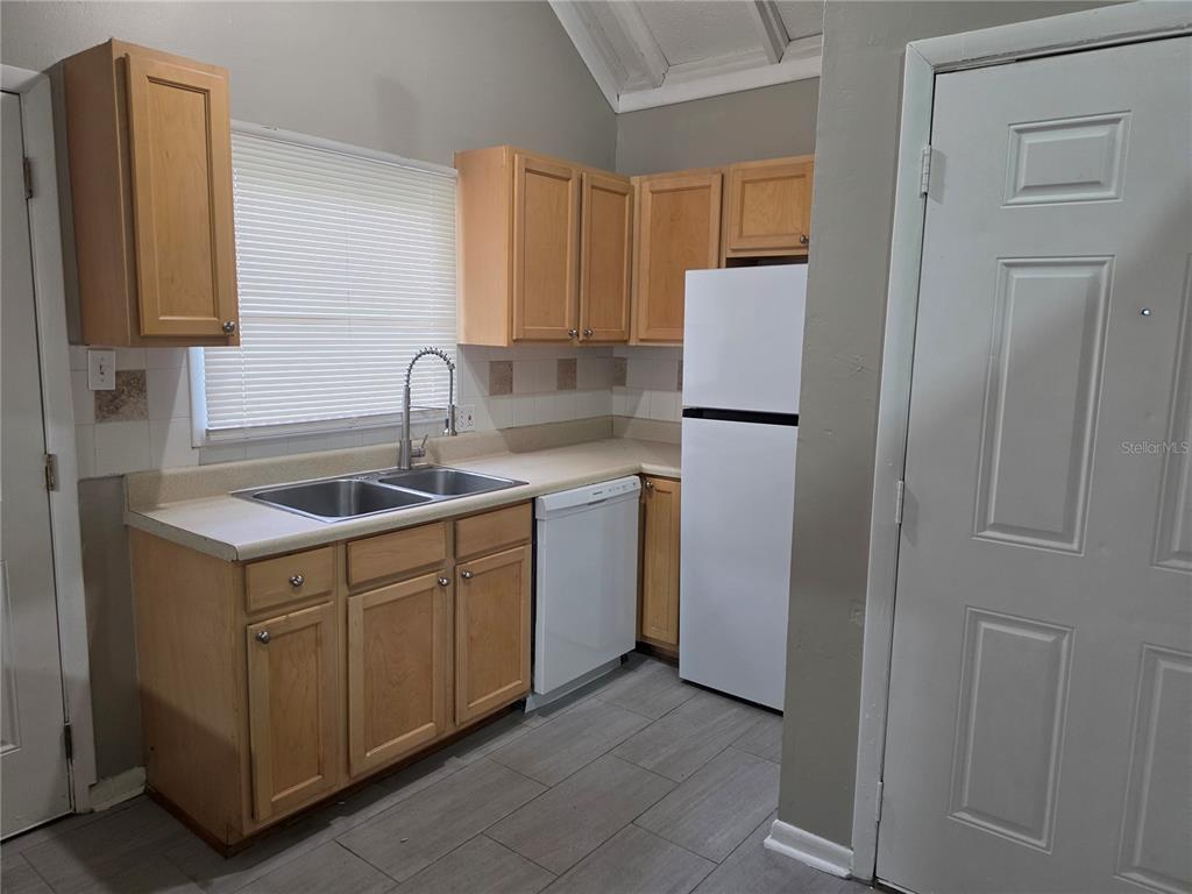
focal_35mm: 23
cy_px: 447
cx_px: 596
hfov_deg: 73.9
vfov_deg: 58.9
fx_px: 792
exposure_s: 1/120
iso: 200
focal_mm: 6.5
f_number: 1.4
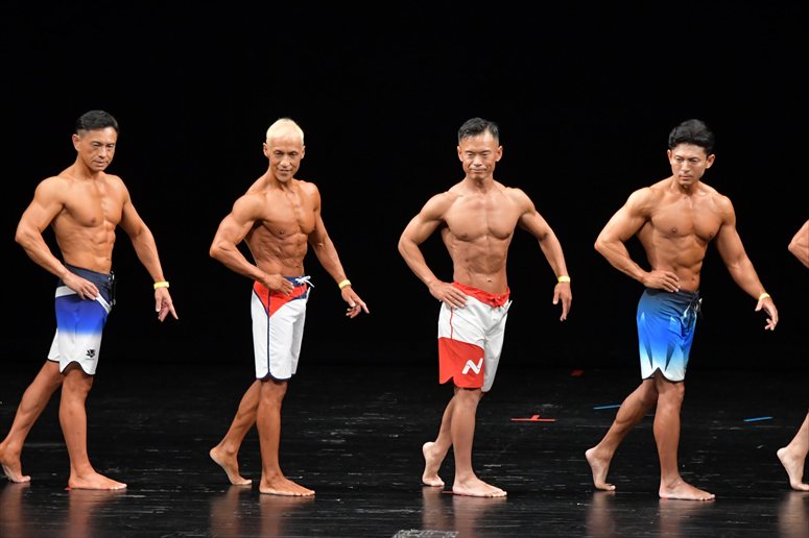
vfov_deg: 6.1
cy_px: 269
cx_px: 404
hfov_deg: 9.2
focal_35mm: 225
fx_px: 5054
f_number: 5.6
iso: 3200
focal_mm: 150
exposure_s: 1/400
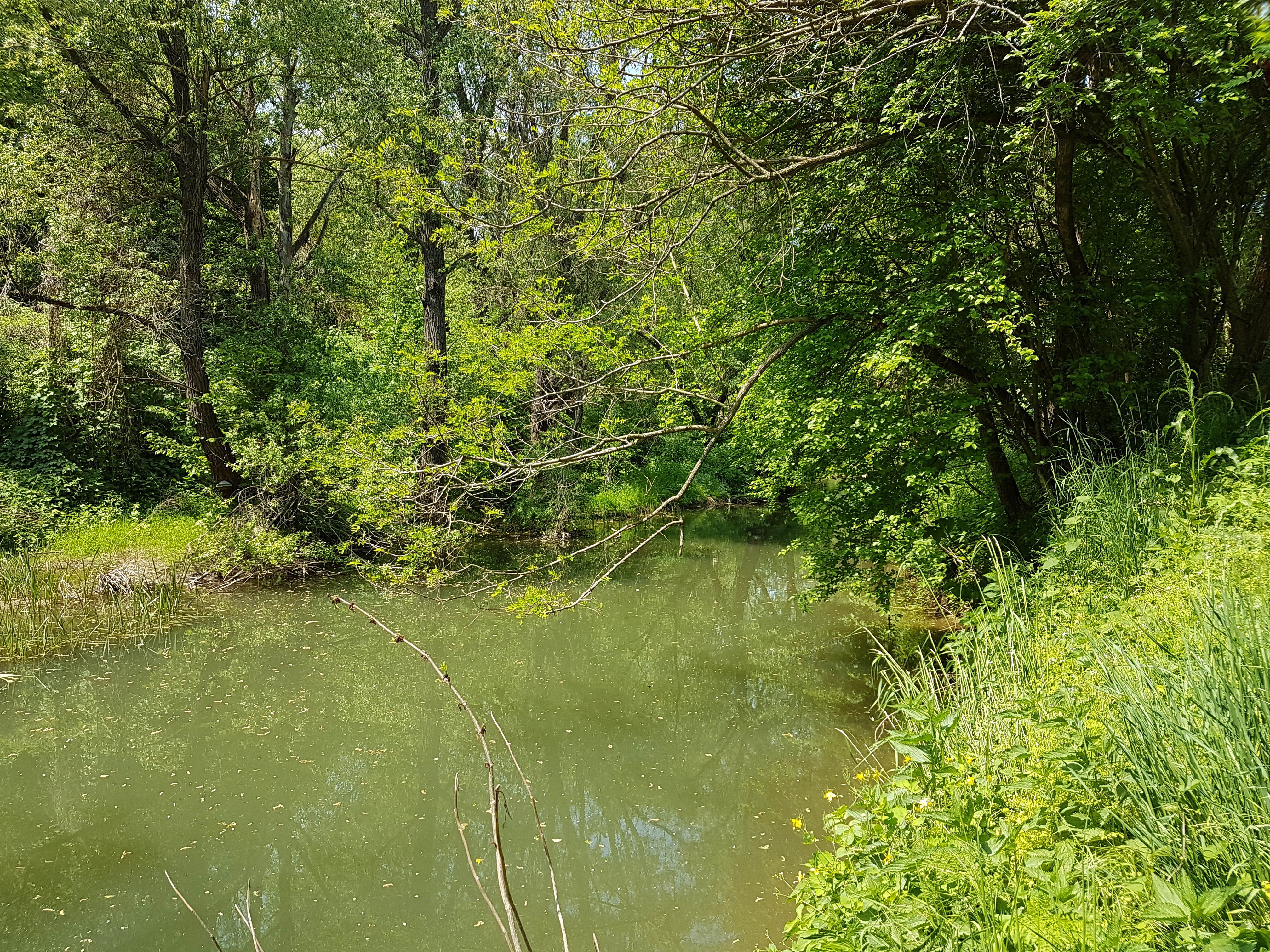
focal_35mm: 26
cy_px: 476
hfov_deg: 67.3
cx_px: 635
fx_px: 954
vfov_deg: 53.1
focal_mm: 4.2
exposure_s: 1/702
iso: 40
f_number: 1.7
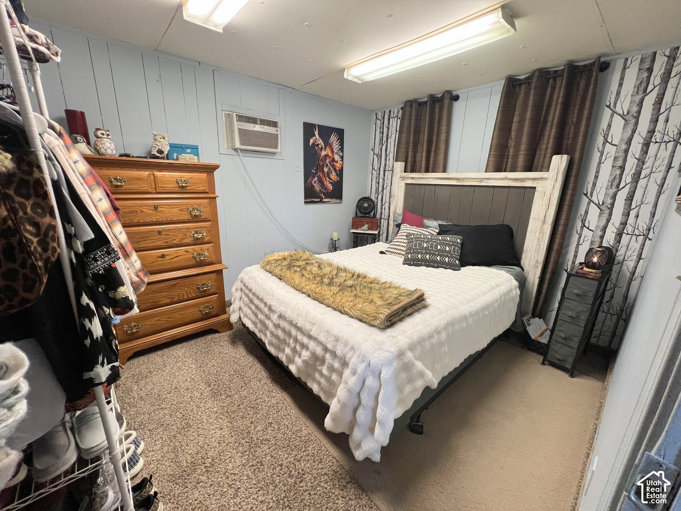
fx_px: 256
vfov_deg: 89.9
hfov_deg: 106.2
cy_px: 256
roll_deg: -1.6
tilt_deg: -15.8
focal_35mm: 13
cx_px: 340
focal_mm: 1.57
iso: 160
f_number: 1.8
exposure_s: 1/60
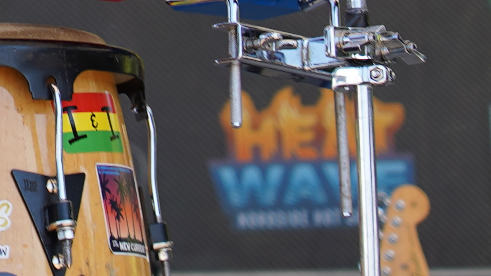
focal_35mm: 374
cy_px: -442
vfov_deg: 3.2
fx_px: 4869
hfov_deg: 5.7
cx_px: -386
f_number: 4.5
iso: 100
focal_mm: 62
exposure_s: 1/200
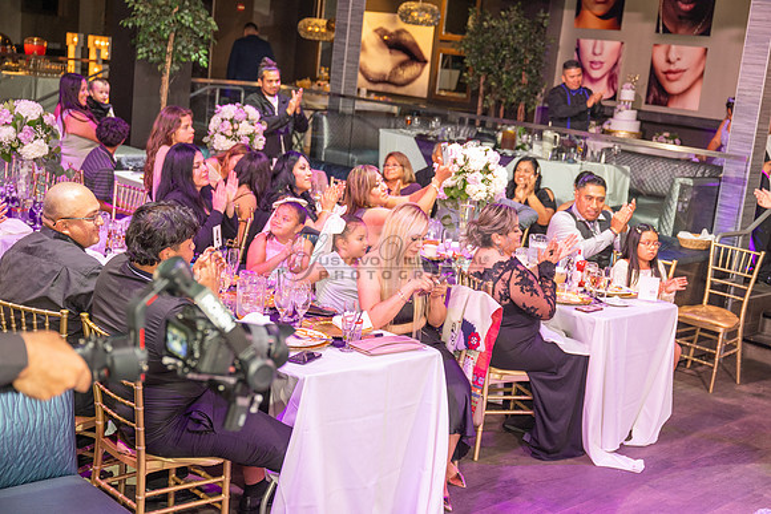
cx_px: 386
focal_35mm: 46
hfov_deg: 42.7
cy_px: 257
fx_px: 985
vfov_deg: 29.3
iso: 1000
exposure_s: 1/125
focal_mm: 46
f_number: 3.5
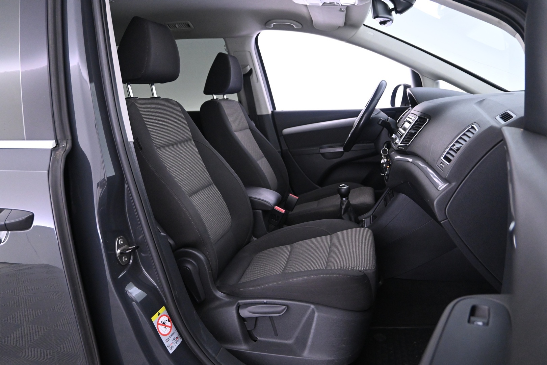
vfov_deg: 49.1
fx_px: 399
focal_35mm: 26
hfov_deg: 68.9
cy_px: 182
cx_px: 274
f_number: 3.5
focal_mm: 17.5
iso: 3200
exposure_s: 1/30
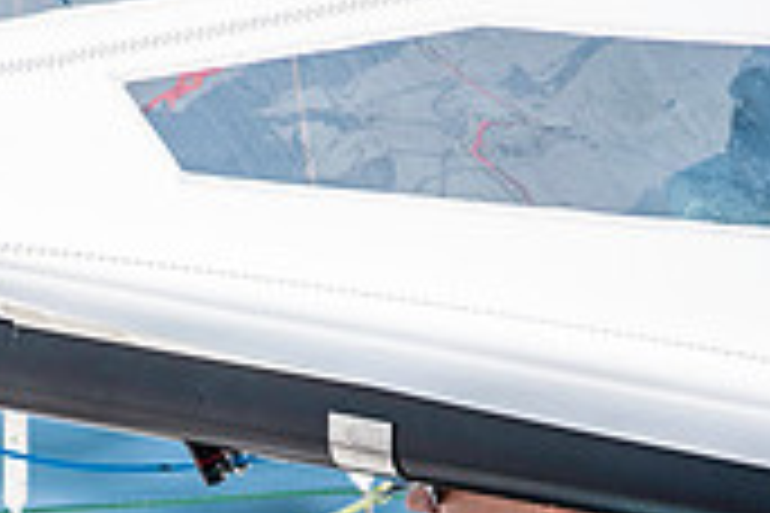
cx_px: 81
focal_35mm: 1526
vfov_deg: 0.9
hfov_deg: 1.4
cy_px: 790
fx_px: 32637
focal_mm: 300
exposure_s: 1/2000
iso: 200
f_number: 5
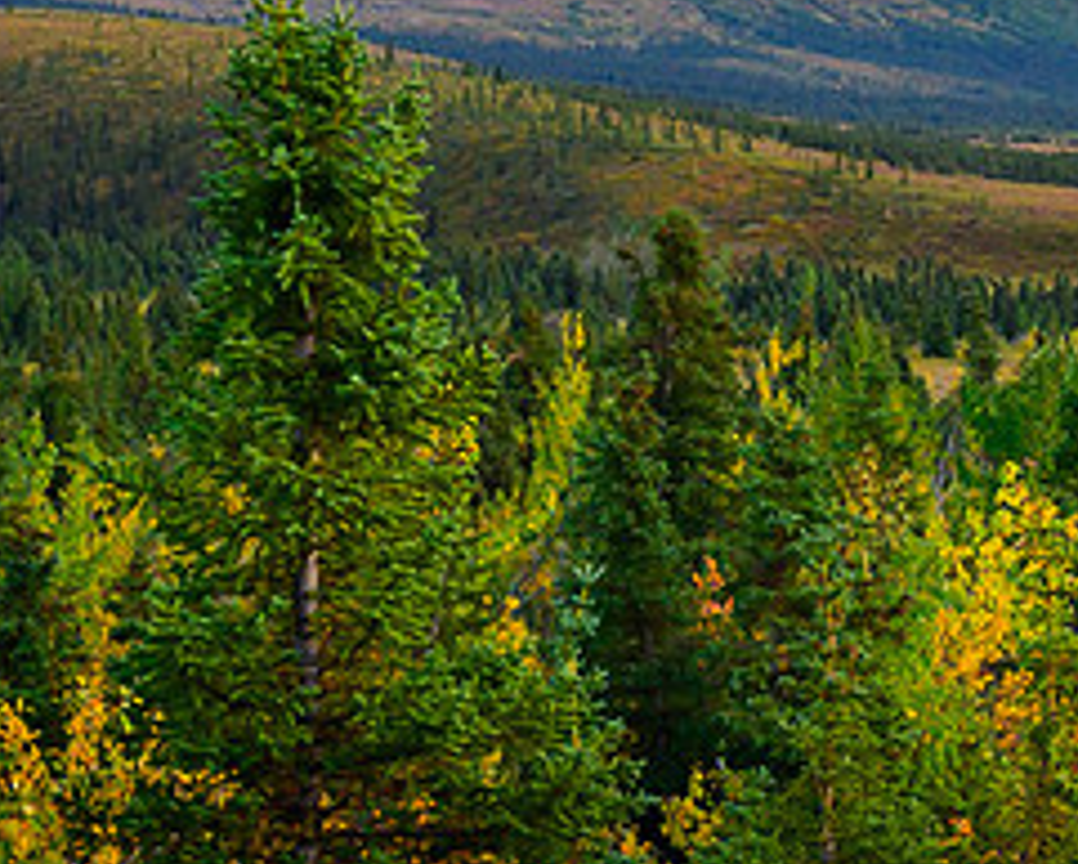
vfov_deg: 9.5
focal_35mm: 162
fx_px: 5171
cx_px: 955
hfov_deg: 11.8
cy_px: 197
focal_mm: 70
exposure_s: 1/100
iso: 800
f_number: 16
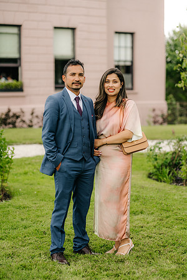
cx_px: 94
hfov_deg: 16.1
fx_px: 662
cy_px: 140
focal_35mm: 85
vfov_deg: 23.9
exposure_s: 1/1000
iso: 500
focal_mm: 85
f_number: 2.5
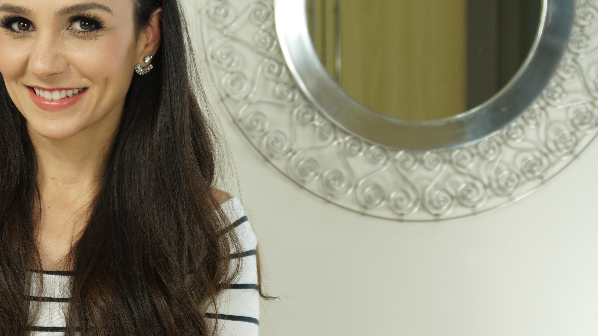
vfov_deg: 15.7
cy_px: 180
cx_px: 85
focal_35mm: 77
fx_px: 1221
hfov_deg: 26.8
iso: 200
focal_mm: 28
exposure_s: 1/60
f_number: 4
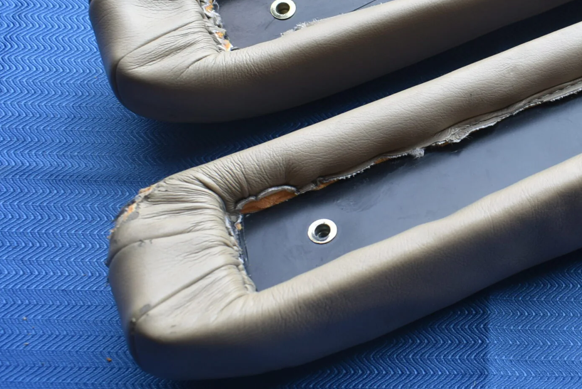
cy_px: 117
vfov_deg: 26.8
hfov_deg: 37.7
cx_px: 491
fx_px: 809
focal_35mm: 50
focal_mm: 18
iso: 200
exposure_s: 1/125
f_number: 5.6
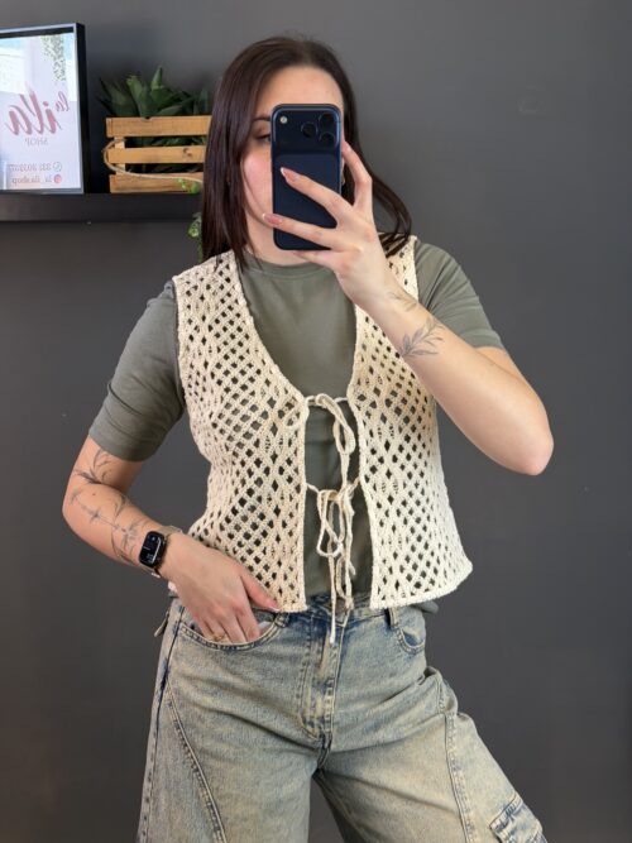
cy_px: 422
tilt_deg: -16.6
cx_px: 316
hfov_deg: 30.3
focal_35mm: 48
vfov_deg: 39.7
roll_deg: -0.1
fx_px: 1169
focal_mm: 6.76
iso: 80
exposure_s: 1/50
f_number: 1.78
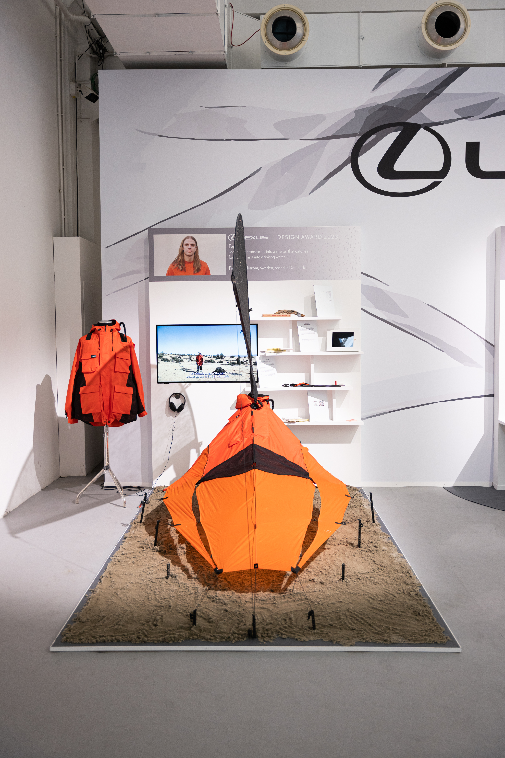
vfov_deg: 54.4
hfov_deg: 37.9
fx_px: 736
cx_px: 252
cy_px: 379
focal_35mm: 35
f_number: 2.8
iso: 800
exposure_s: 1/400
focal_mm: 35
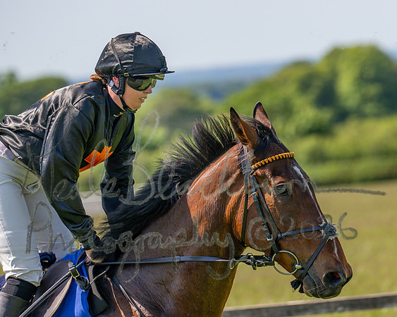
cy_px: 158
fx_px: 3467
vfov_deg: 5.2
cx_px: 238
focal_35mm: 295
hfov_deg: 6.6
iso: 200
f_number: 4
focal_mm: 175
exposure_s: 1/1250
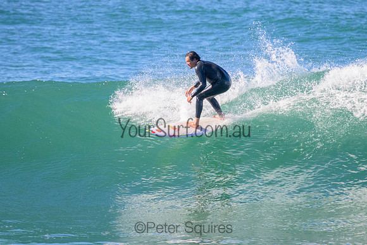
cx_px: 217
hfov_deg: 2.2
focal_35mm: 945
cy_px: 116
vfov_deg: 1.5
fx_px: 9640
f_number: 11
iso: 2000
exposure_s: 1/2000
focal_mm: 800
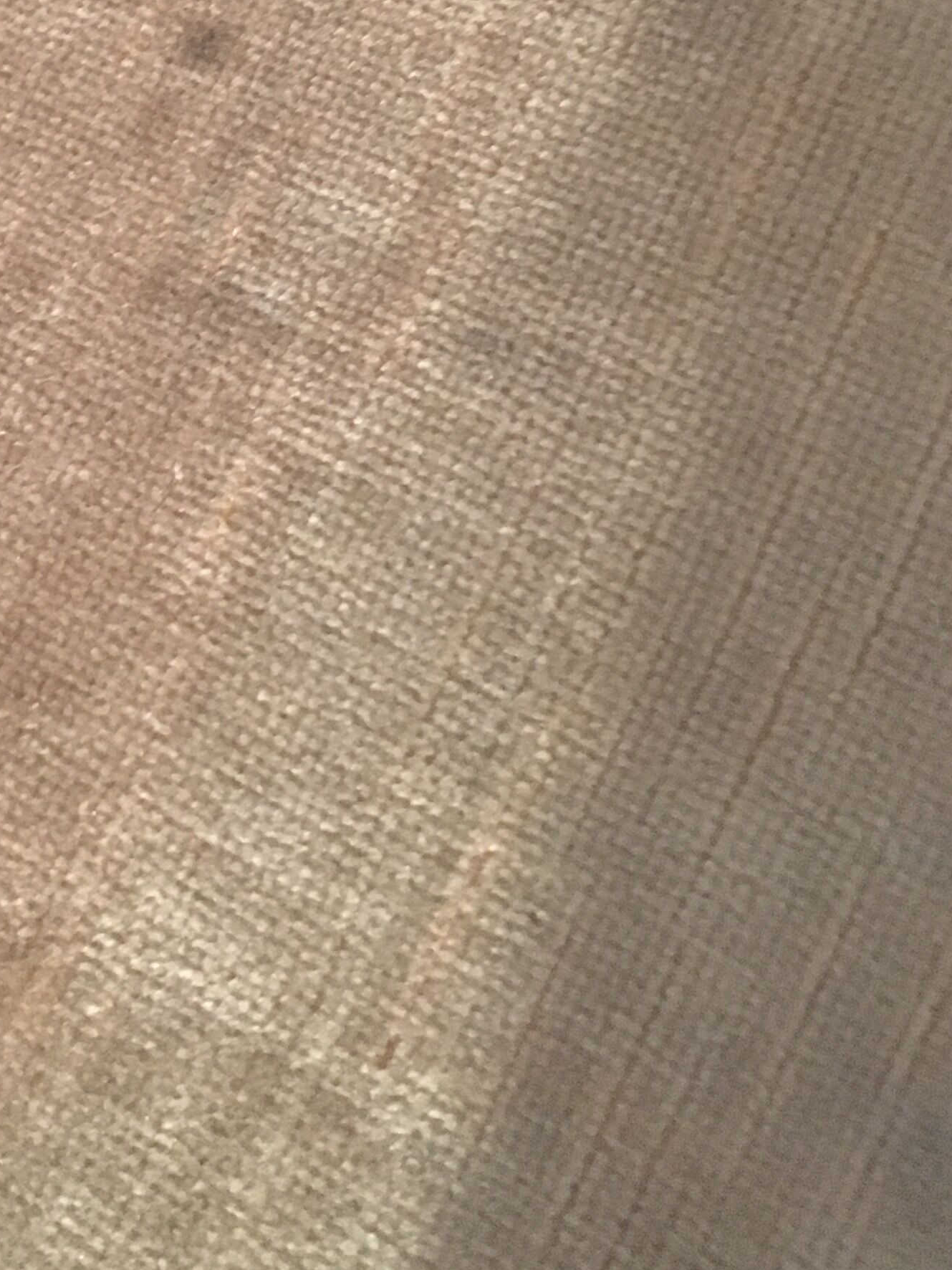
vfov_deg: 28.2
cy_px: 108
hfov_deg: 21.5
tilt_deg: -60.3
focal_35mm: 66
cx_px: 20
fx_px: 2420
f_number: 2.2
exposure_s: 1/17
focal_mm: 4.15
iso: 250
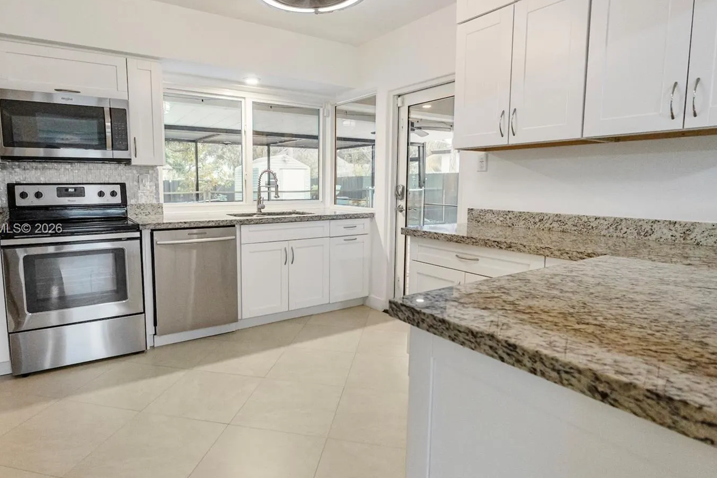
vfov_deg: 63.0
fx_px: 390
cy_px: 229
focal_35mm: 20
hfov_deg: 84.9
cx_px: 323
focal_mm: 11
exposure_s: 1/200
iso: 1600
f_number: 2.8
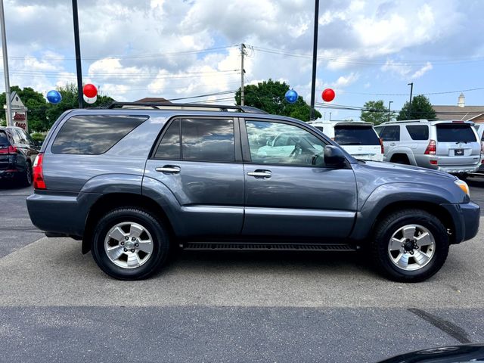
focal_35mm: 24
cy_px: 182
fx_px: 336
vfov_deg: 56.8
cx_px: 242
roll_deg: -0.6
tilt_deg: -8.3
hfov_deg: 71.6
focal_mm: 6.76
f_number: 1.78
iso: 80
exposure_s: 1/3021
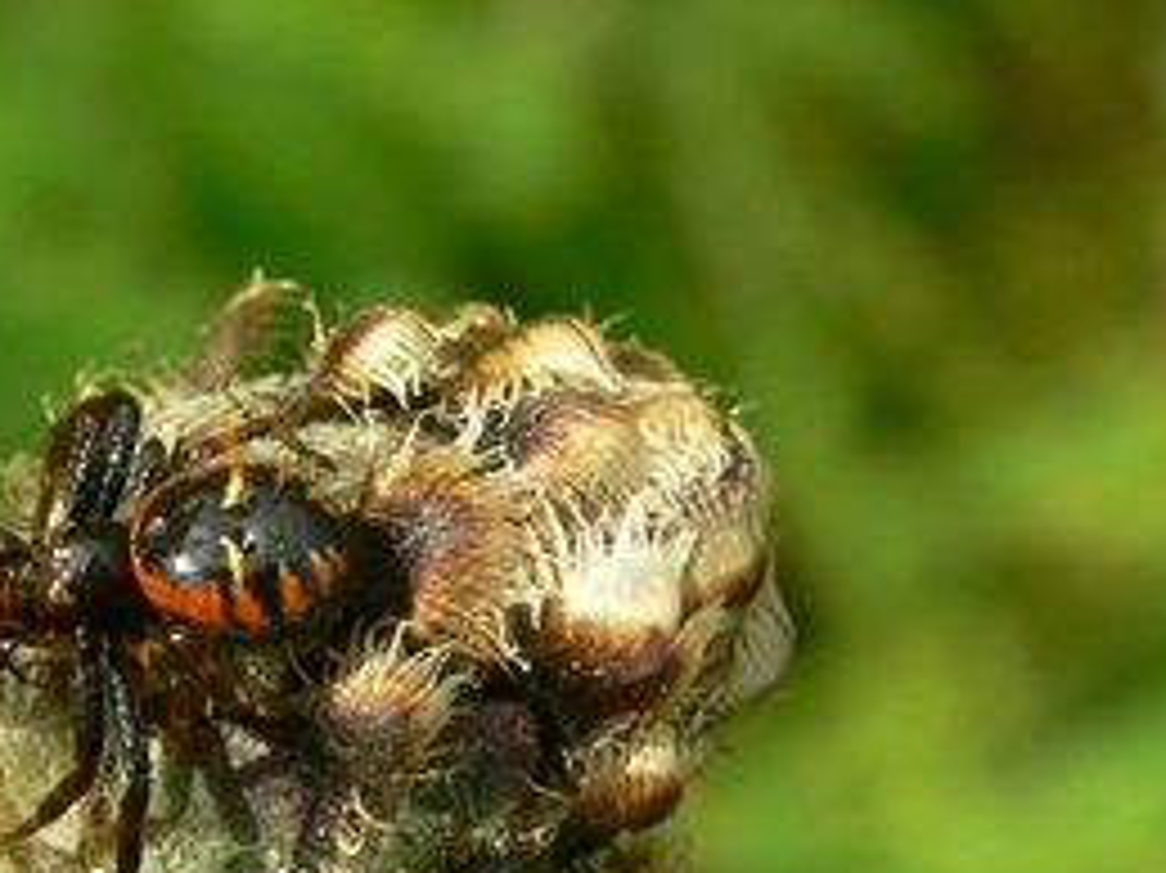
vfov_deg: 9.1
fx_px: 5488
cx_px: 167
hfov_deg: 12.1
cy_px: 644
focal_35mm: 163
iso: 80
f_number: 4
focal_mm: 11
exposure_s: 1/320
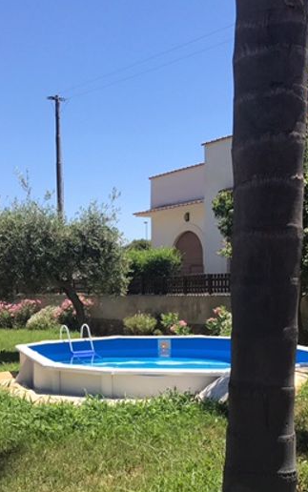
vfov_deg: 41.9
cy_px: 379
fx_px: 617
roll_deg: -3.8
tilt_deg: -4.9
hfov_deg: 27.8
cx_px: 99
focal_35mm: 46
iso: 20
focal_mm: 3.99
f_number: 1.8
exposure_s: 1/1681
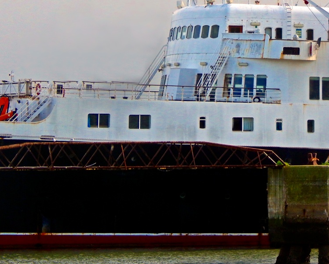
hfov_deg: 5.5
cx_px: 253
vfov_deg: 4.4
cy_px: 71
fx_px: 3400
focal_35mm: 349
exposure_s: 1/640
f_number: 5.4
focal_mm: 37.1
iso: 125
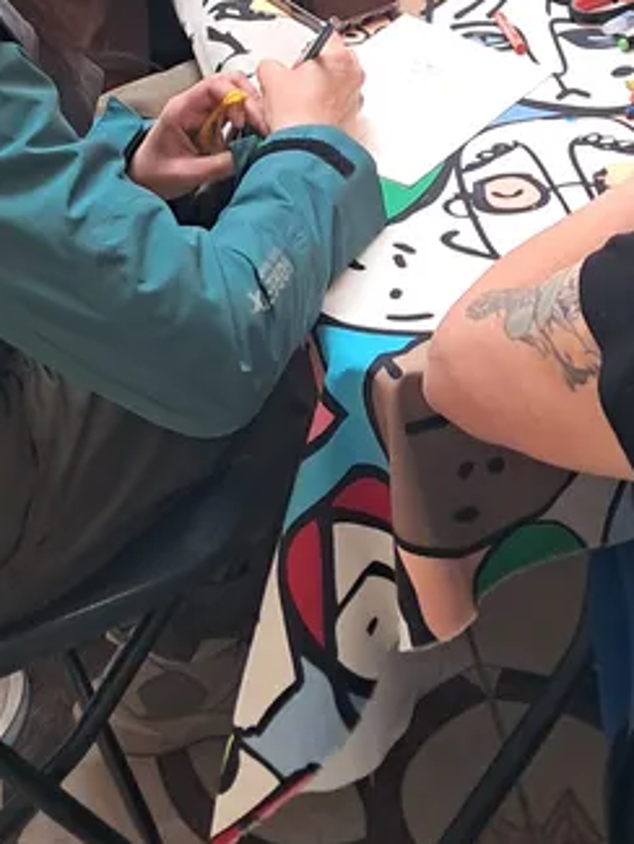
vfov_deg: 21.5
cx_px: 530
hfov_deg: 17.6
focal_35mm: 83
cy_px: -221
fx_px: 2026
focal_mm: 4
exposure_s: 1/25
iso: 64
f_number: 1.8
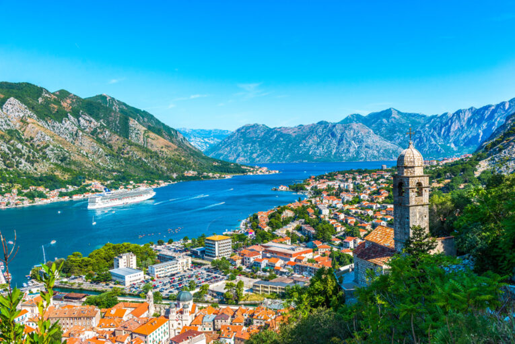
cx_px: 258
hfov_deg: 60.3
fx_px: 443
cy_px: 172
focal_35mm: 31
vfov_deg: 42.3
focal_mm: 31
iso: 250
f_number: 7.1
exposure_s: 1/800
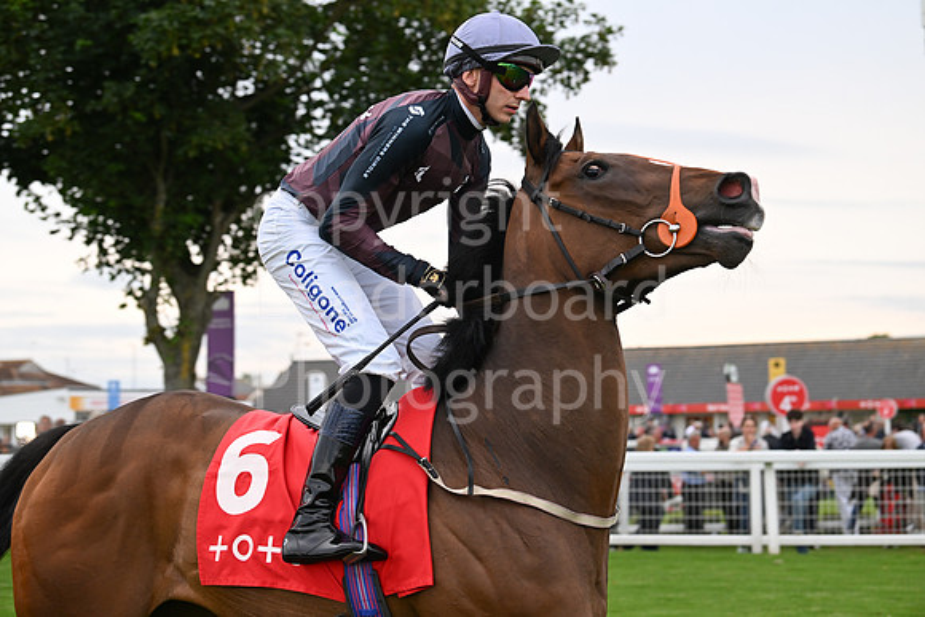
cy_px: 308
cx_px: 462
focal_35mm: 70
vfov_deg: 19.5
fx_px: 1799
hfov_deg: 28.8
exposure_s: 1/800
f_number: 4.5
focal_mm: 70
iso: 1250
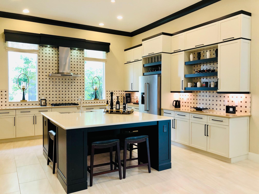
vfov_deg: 49.7
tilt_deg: -3.0
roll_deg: +0.6
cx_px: 130
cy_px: 97
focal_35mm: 28
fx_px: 209
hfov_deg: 63.4
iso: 40
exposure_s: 1/24
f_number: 1.8
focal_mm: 3.99
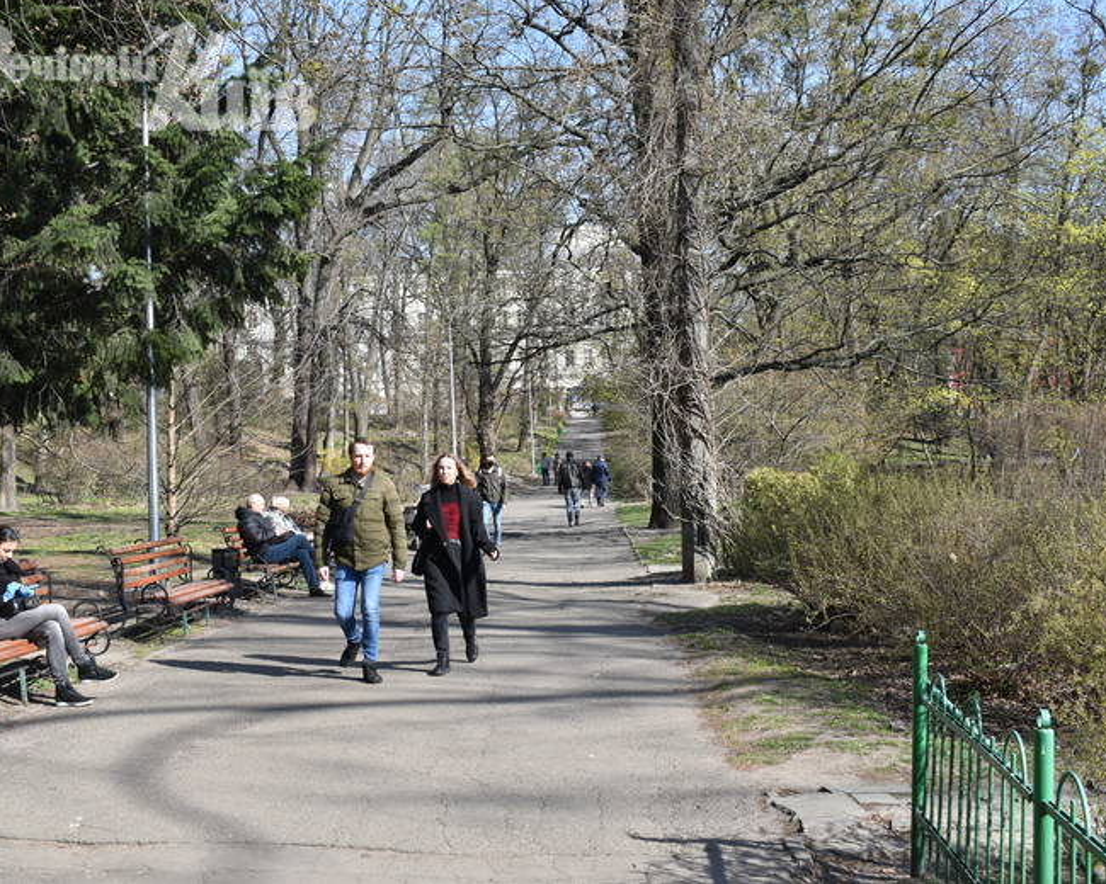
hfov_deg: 41.2
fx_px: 1473
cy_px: 434
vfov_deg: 33.4
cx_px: 558
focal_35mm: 45
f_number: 8
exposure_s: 1/250
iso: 180
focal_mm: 26
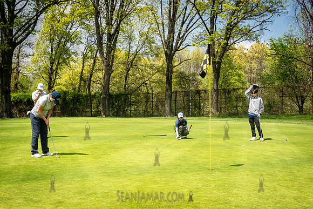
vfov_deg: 28.8
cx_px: 182
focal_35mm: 47
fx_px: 406
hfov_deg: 42.0
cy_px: 128
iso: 200
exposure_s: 1/640
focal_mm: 35
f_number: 7.1
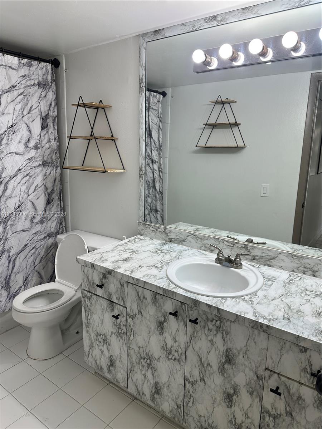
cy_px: 214
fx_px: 298
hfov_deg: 56.8
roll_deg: -2.4
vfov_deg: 71.6
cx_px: 161
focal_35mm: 24
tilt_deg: -12.3
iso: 100
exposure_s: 1/120
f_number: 1.78
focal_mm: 6.86
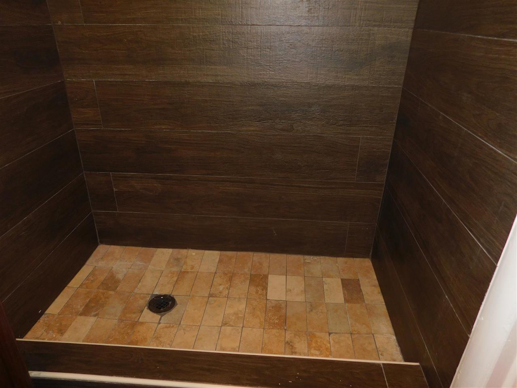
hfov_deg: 71.6
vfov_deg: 56.8
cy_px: 194
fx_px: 358
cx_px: 258
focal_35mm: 24
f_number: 3
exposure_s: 1/30
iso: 200
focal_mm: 4.1
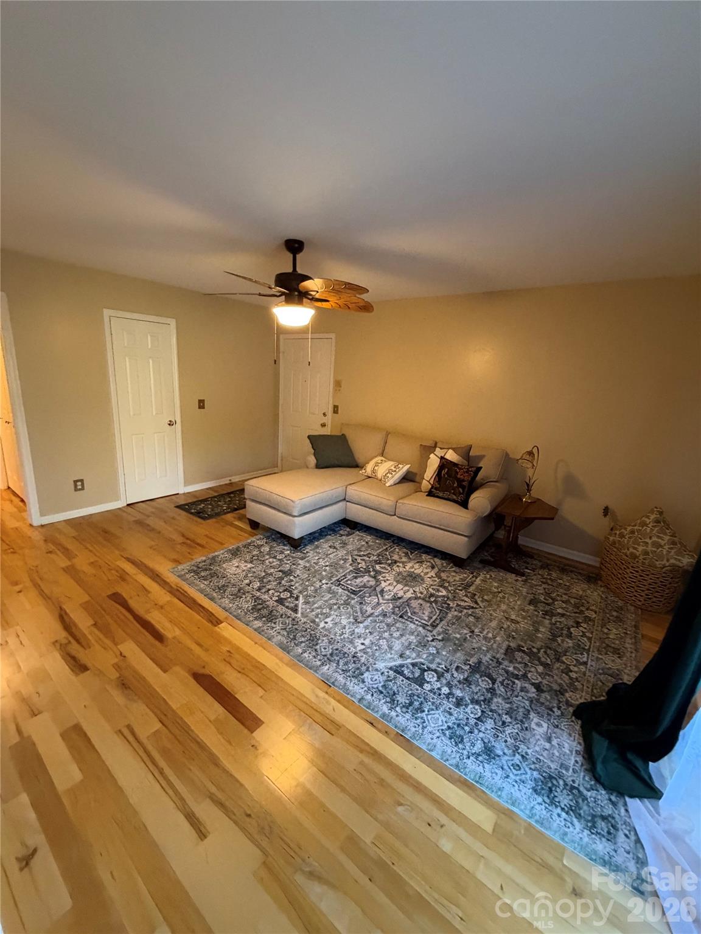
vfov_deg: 102.1
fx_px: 378
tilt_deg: -14.0
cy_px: 467
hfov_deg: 85.7
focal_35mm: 14
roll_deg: -0.4
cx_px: 350
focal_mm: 2.22
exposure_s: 1/60
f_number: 2.2
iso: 640
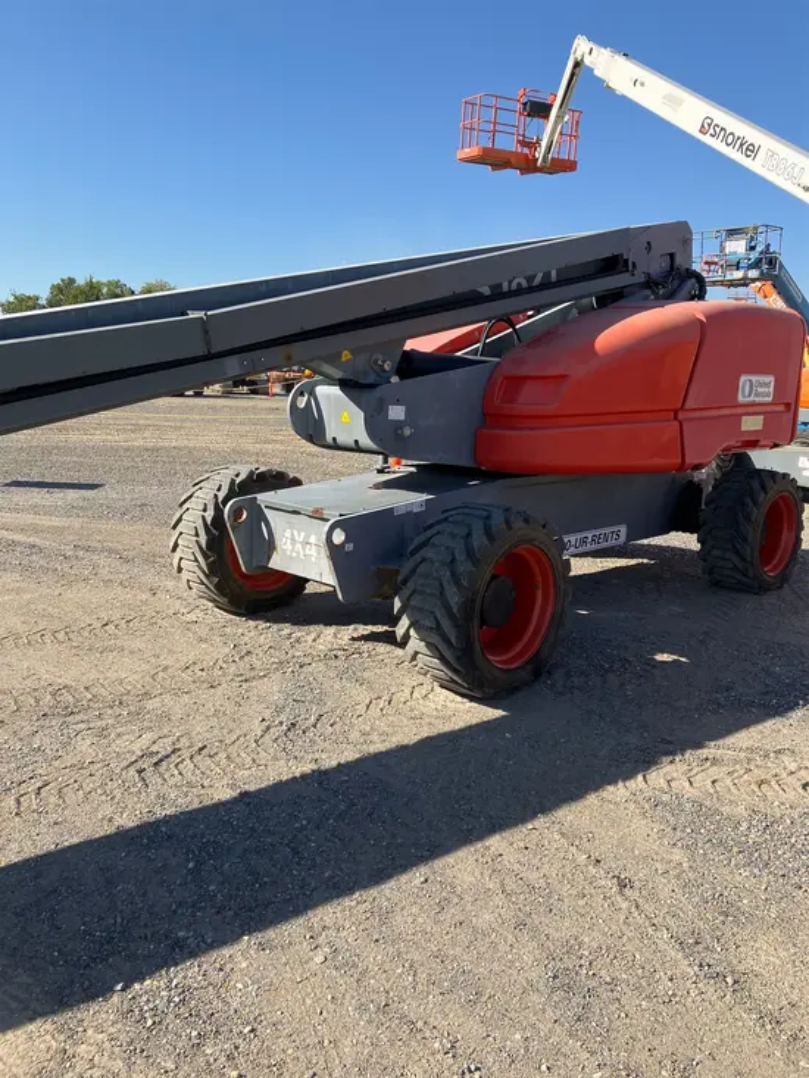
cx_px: 404
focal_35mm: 28
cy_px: 539
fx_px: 872
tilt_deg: -9.2
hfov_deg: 49.8
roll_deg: +0.4
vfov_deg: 63.4
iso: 32
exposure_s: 1/1312
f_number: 1.8
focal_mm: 3.99
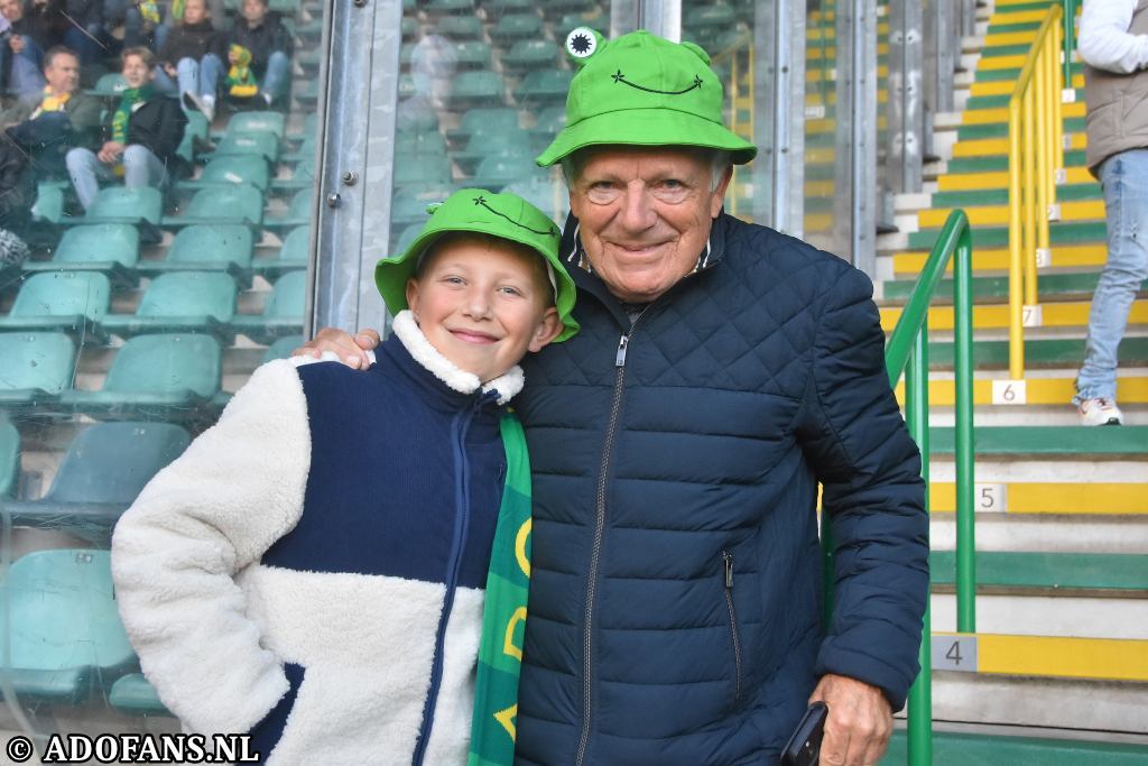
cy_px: 383
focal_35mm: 36
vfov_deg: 36.9
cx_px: 574
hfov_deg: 53.1
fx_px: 1148
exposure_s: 1/800
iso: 1100
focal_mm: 24
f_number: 4
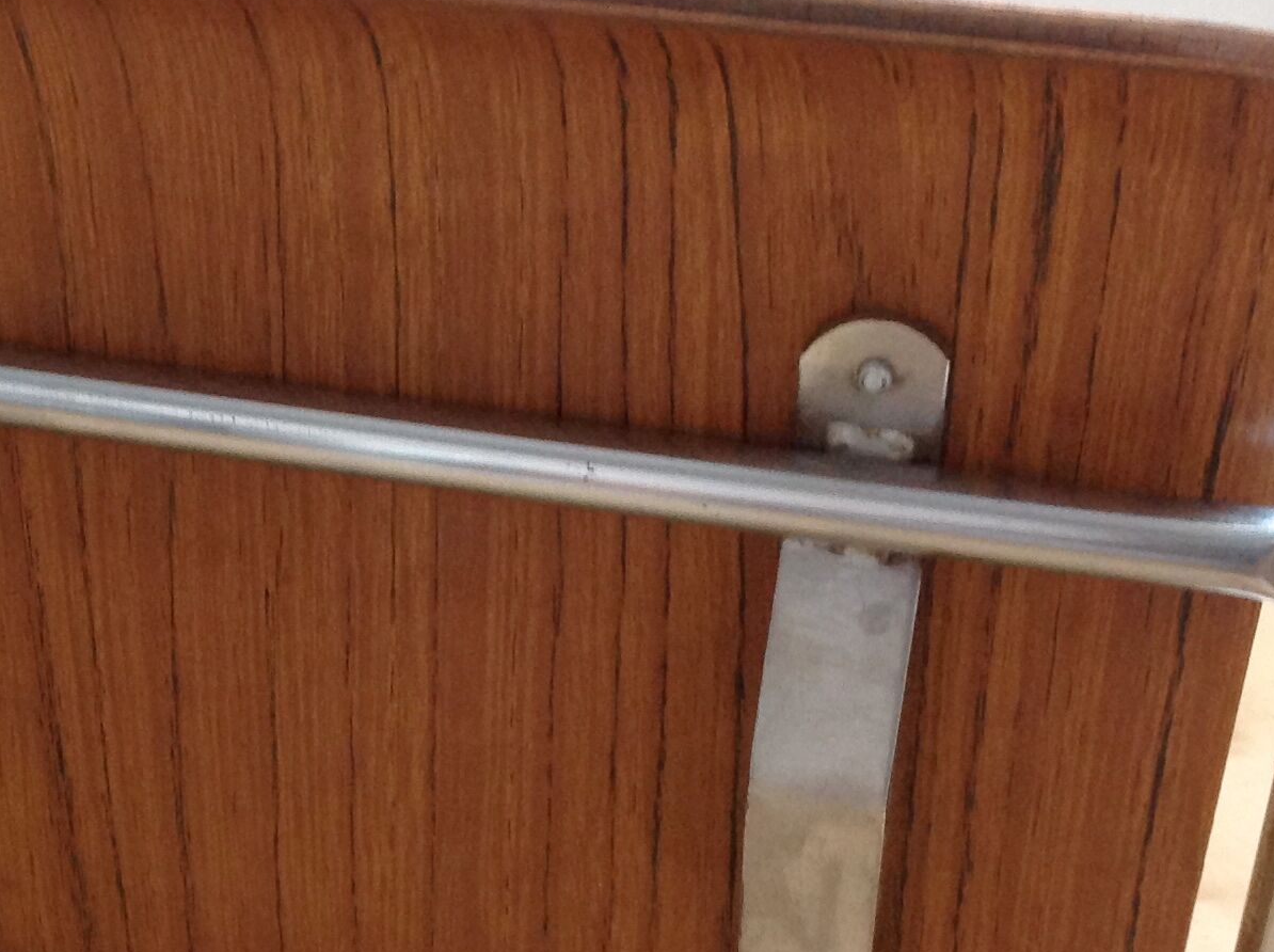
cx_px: 373
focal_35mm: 76
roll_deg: +2.3
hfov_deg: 25.5
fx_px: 2793
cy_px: 812
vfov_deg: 19.1
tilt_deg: -37.4
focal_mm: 4.28
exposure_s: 1/15
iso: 200
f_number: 2.4
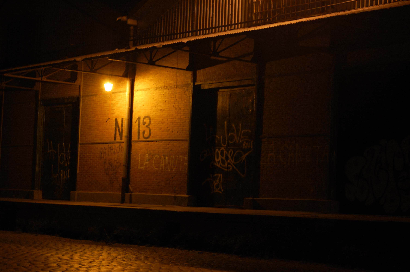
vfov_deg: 16.5
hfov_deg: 24.6
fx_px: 939
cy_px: 136
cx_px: 205
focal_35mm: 82
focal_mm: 55
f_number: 5.6
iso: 200
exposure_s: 1/3
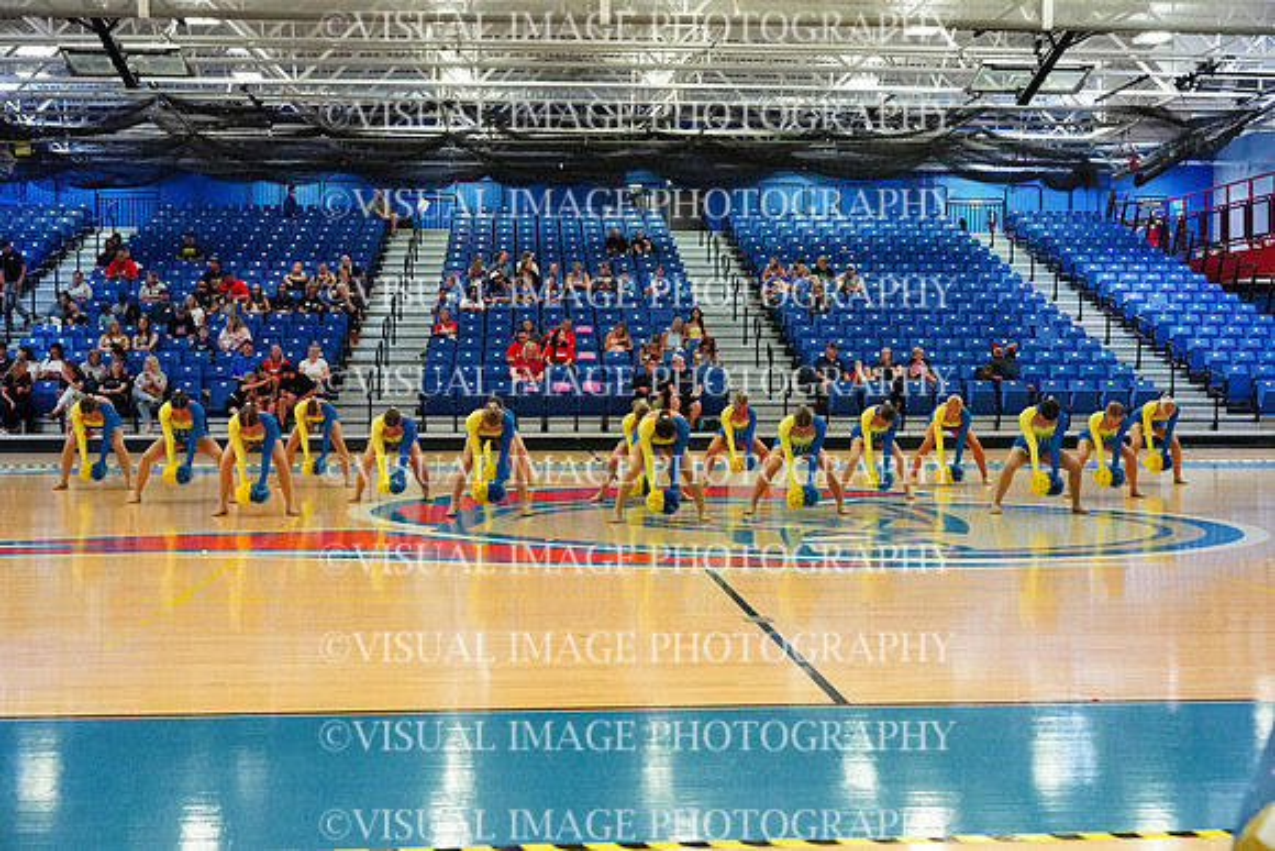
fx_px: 1665
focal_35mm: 47
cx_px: 638
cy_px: 426
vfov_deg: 28.7
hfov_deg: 41.9
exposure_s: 1/1000
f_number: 4
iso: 20000
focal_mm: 47
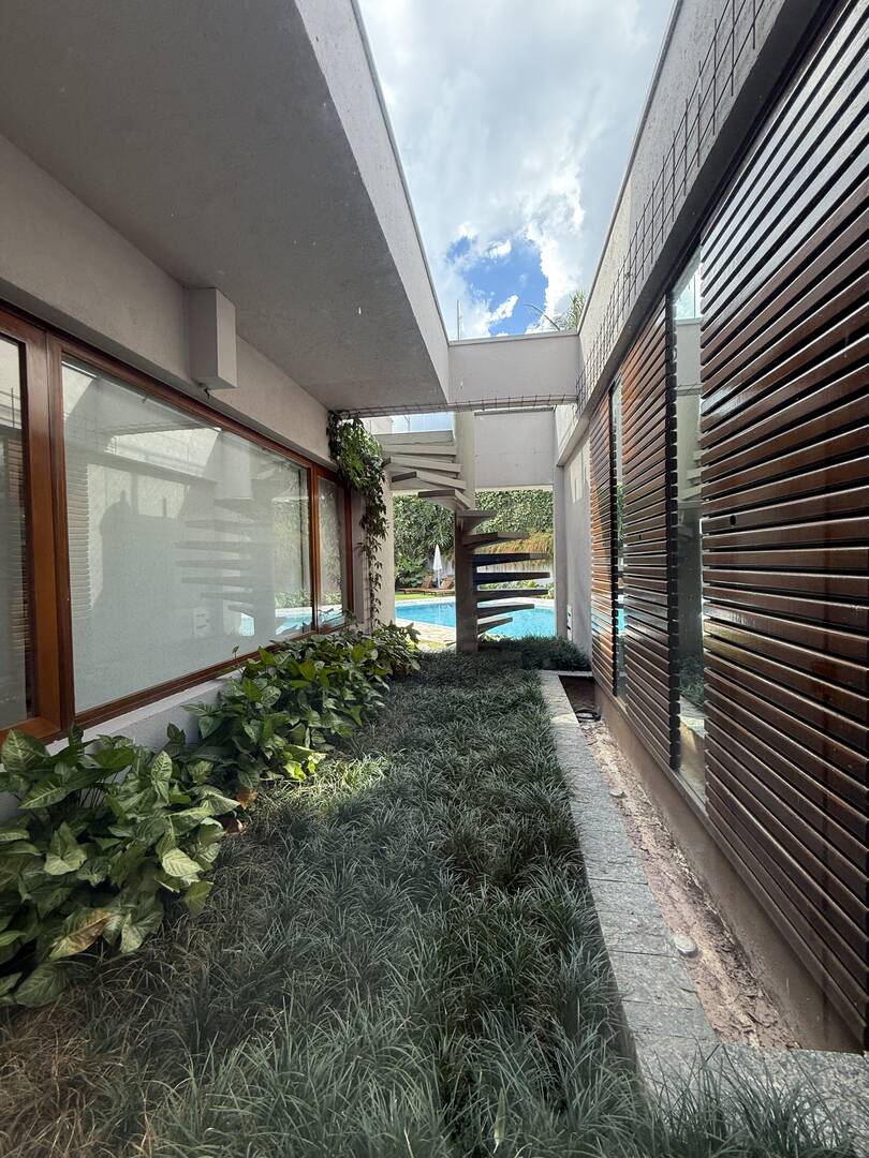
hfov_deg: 85.7
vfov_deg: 102.1
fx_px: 469
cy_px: 579
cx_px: 434
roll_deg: +0.5
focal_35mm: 14
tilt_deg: +0.1
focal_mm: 2.22
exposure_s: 1/219
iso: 64
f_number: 2.2
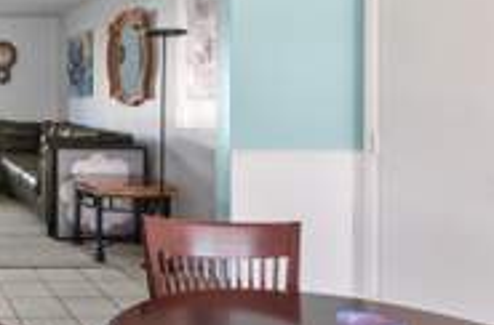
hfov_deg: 38.0
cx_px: -91
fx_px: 533
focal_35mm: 39
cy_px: 83
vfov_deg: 33.3
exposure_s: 1/1.67
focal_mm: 10
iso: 200
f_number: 11
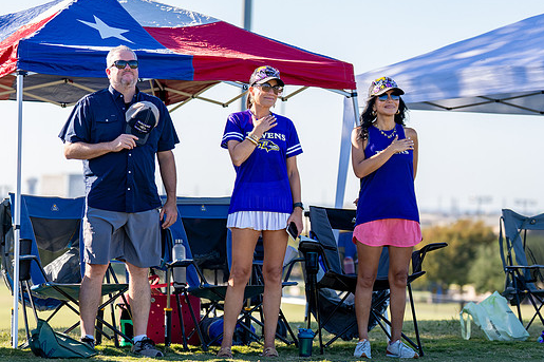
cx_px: 243
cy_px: 200
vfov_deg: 9.3
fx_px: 2236
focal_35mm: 148
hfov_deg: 13.9
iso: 160
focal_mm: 100
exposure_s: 1/1000
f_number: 2.8
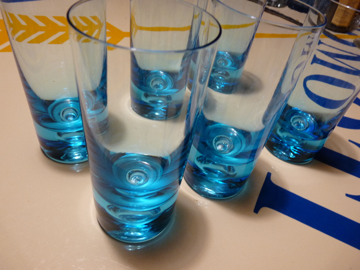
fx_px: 281
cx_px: 180
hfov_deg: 65.3
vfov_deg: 51.4
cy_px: 135
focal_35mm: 27
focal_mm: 4.8
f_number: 2.8
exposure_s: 1/30
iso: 250
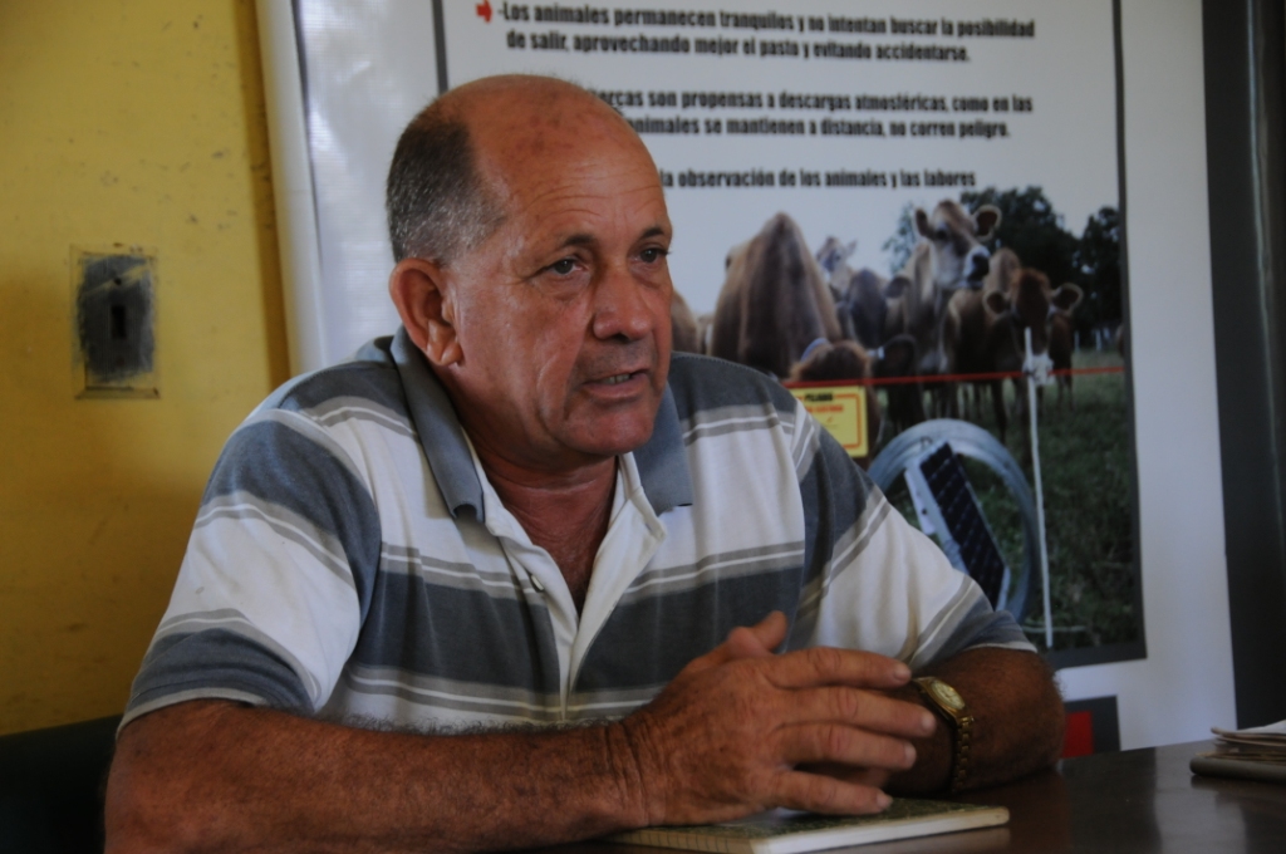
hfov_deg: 22.6
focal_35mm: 90
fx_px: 3211
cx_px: 643
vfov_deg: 15.1
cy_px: 427
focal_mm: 60
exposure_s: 1/40
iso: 800
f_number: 4.8
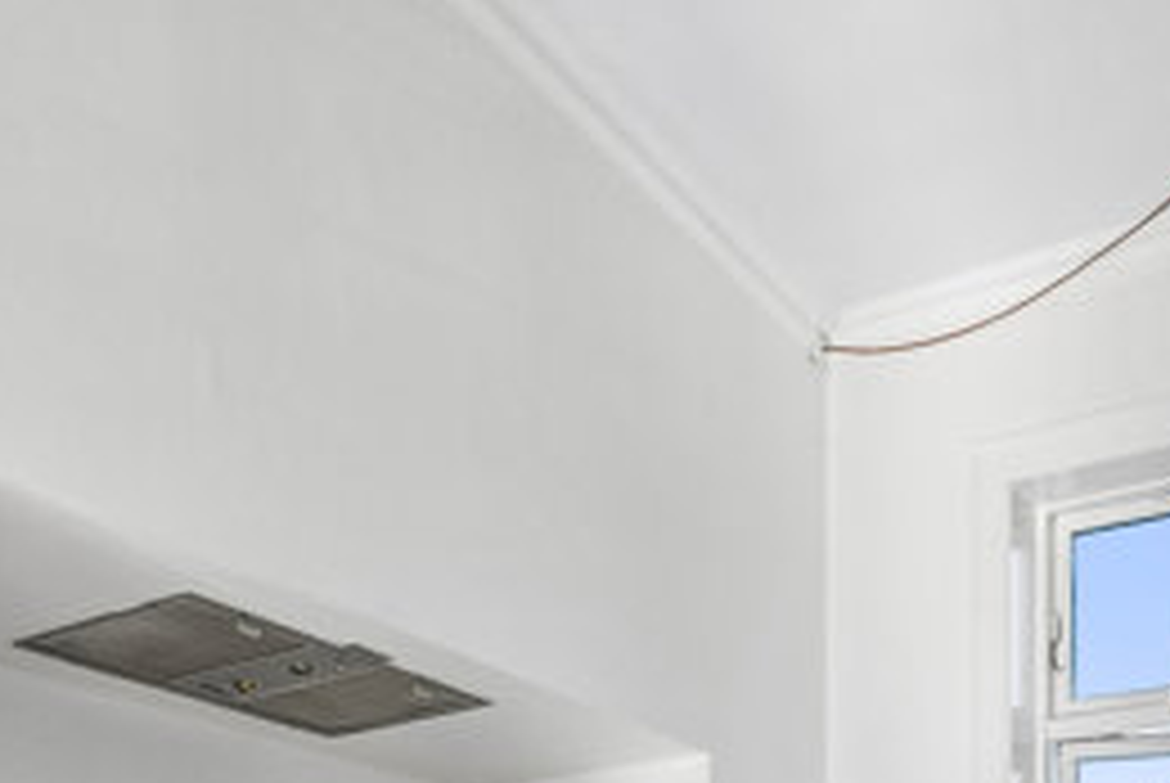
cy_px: 1042
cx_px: 482
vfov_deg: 26.2
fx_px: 1399
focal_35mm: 43
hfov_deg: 45.2
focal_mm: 14
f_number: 5.6
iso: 500
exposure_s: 1/320
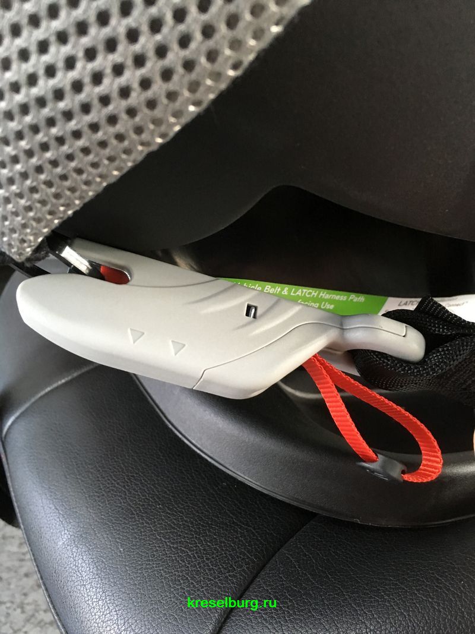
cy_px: 317
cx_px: 238
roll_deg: +1.6
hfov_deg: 48.2
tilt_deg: -32.4
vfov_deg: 61.7
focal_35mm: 29
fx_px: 531
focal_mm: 4.15
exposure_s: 1/33
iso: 250
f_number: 2.2
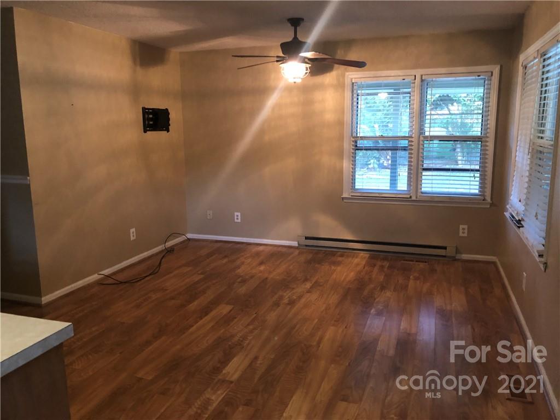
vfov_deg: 49.7
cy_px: 210
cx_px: 280
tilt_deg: -8.1
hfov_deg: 63.4
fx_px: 453
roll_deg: +0.9
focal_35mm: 28
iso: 80
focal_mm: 4
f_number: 1.8
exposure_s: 1/5
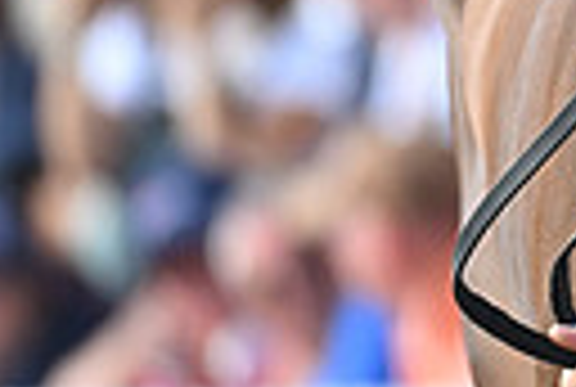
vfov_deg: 0.8
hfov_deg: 1.1
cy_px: -313
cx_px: 1156
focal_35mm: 1808
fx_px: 28995
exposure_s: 1/1600
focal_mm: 400
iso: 1250
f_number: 5
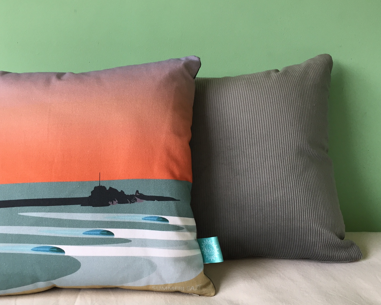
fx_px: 395
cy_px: 166
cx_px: 154
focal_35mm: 35
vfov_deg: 42.2
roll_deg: +0.2
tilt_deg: -10.0
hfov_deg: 51.2
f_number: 2.2
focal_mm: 4.15
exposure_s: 1/33
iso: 50
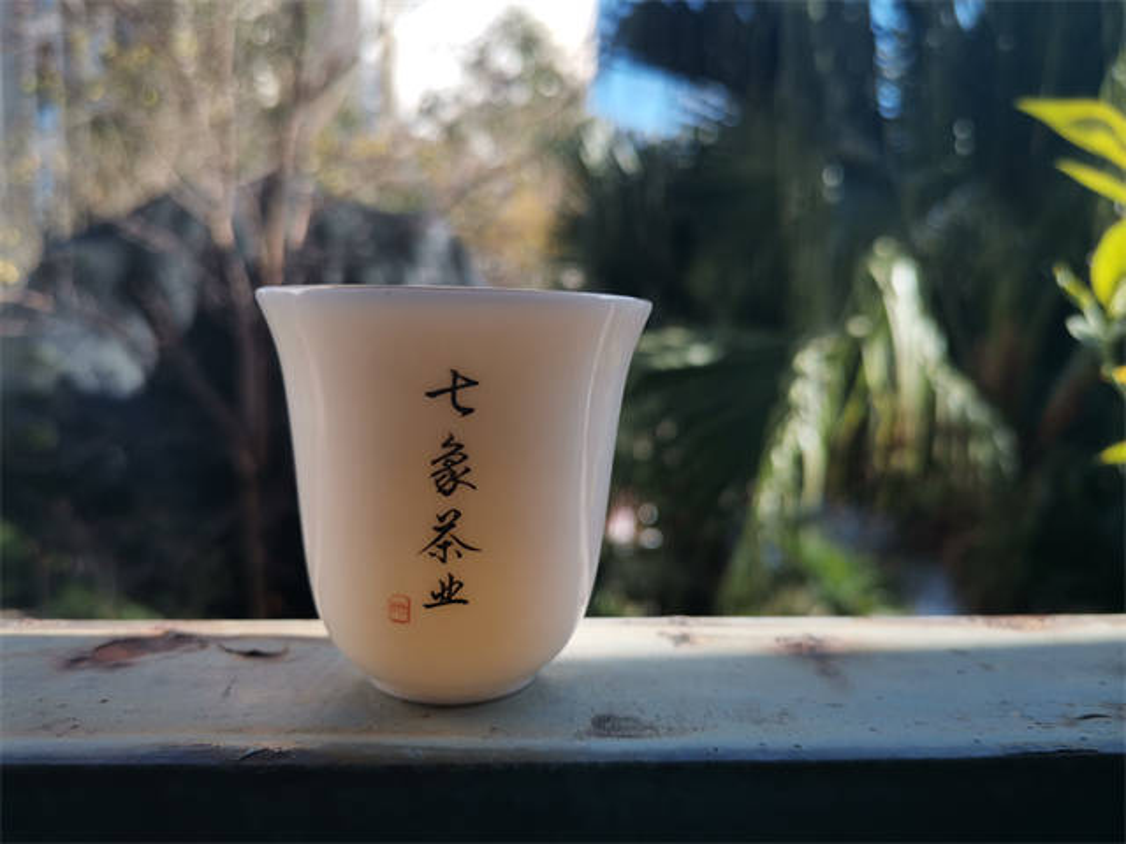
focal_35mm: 26
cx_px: 563
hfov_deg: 67.3
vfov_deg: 53.1
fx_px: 846
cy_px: 422
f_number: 1.8
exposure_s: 1/378
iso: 50
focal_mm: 4.75
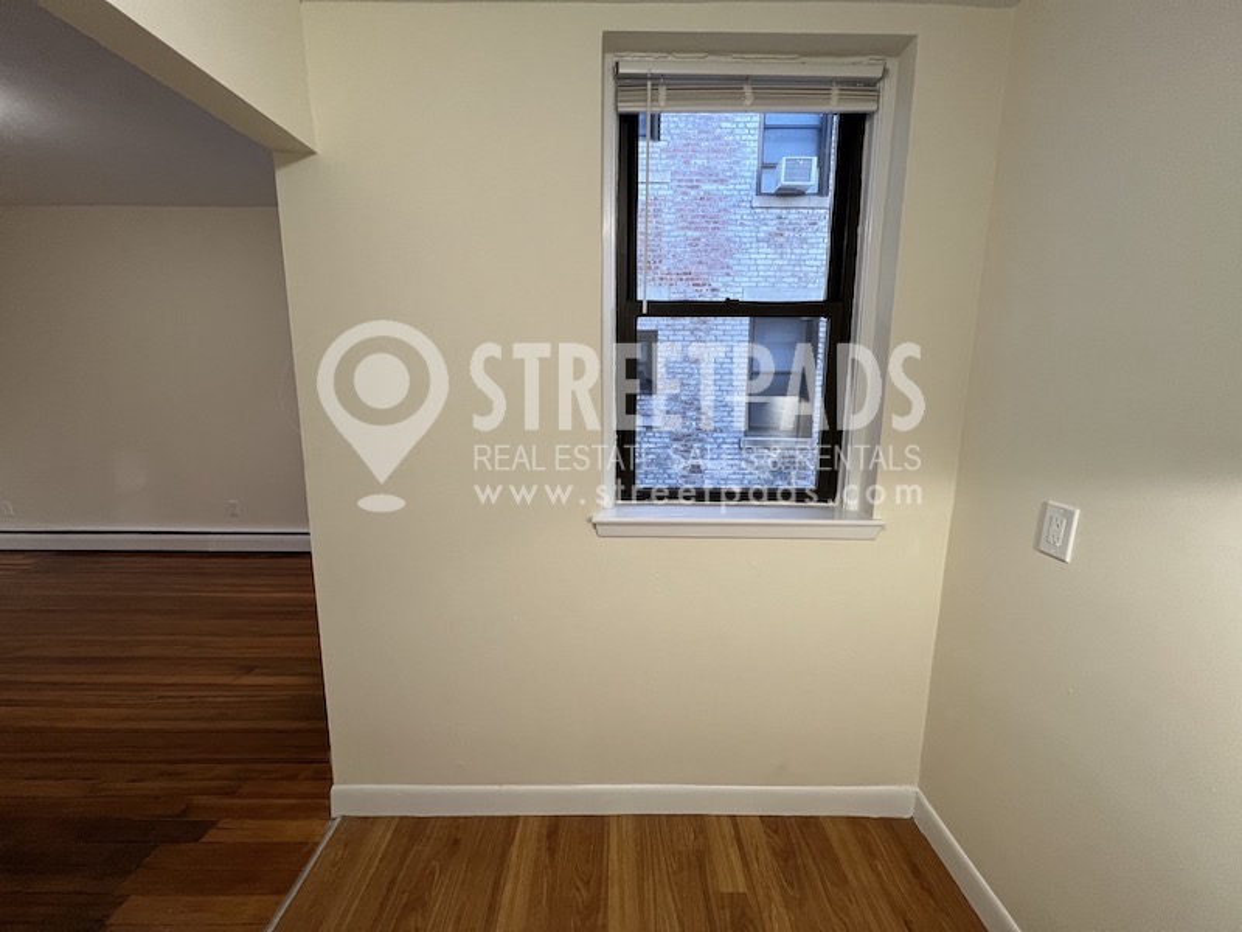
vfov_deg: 89.9
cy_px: 466
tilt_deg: -9.3
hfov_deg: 106.2
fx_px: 466
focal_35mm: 13
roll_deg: -0.6
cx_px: 621
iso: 160
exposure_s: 1/99
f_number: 1.8
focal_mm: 1.57
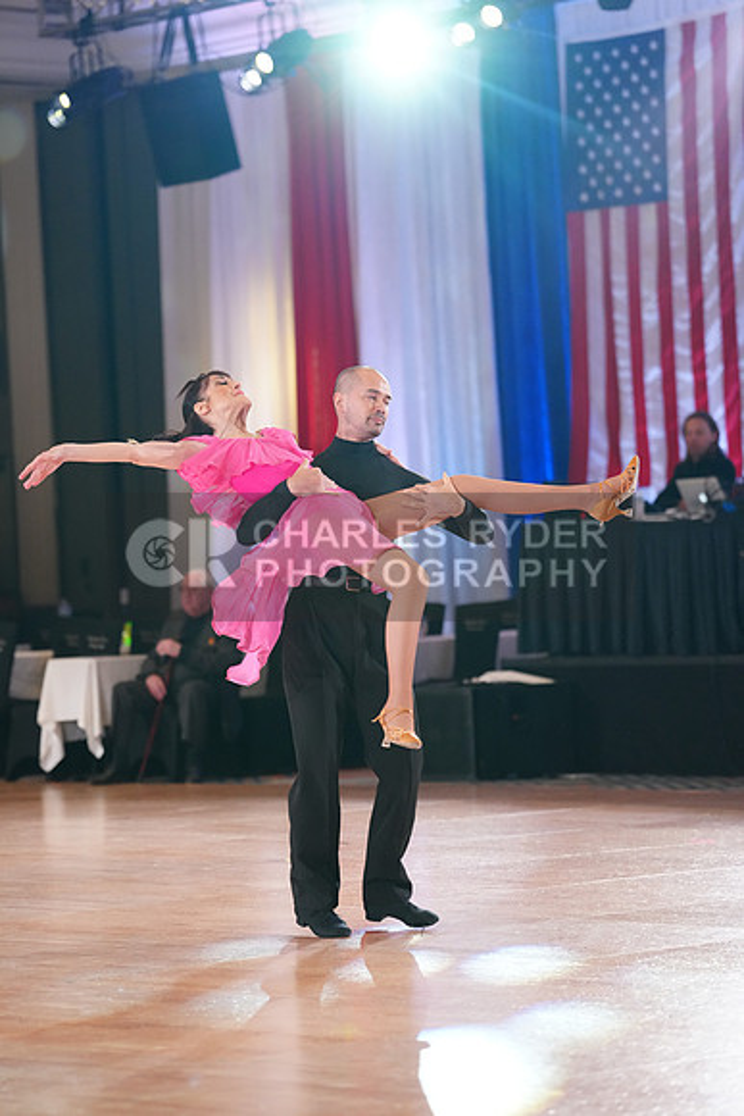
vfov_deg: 15.8
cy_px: 558
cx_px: 372
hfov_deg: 10.6
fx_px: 4027
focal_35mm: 130
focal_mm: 130
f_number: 2.8
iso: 3200
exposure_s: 1/640
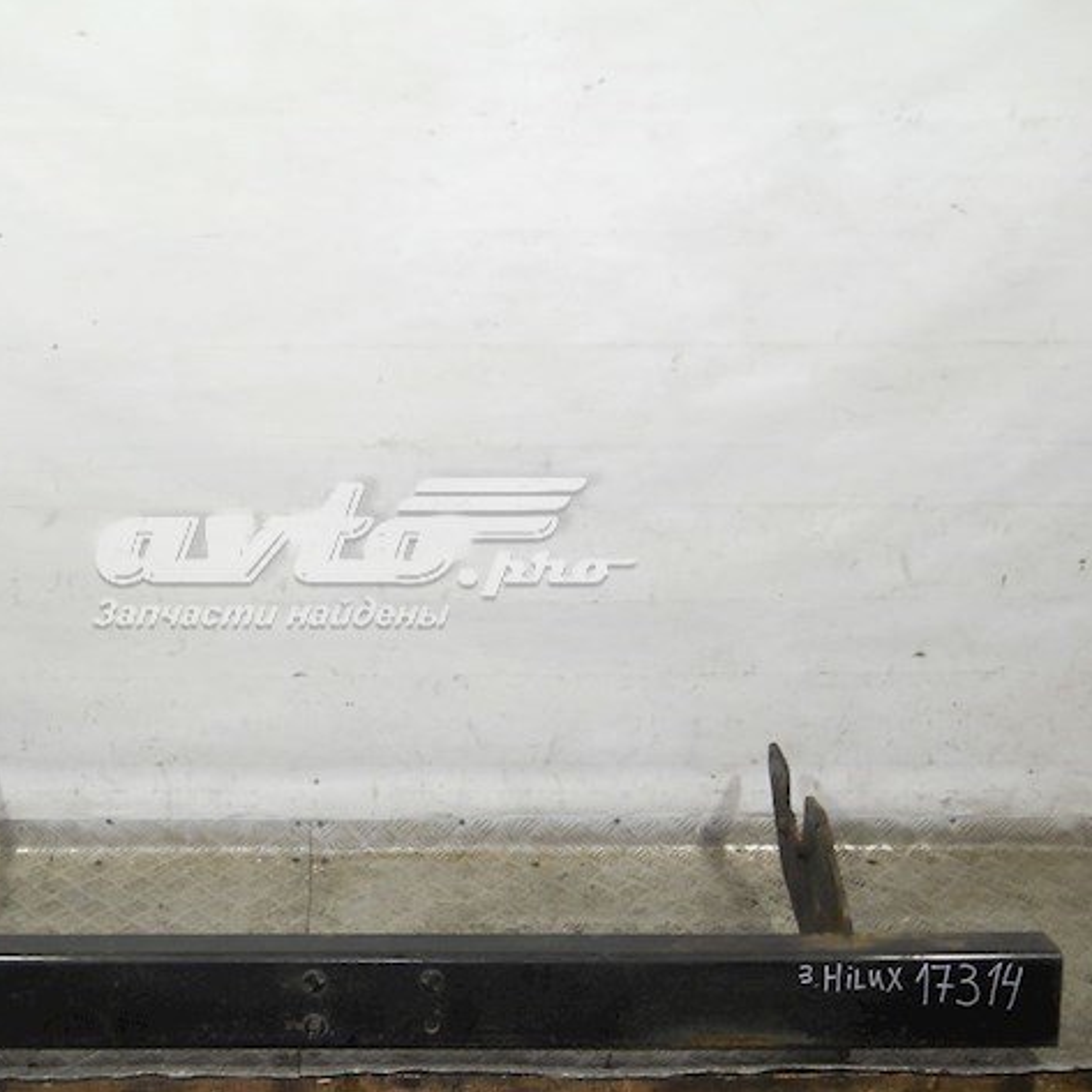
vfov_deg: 34.7
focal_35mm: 49
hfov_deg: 34.3
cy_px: 547
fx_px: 1749
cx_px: 358
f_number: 3.1
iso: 125
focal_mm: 6.72
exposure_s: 1/30
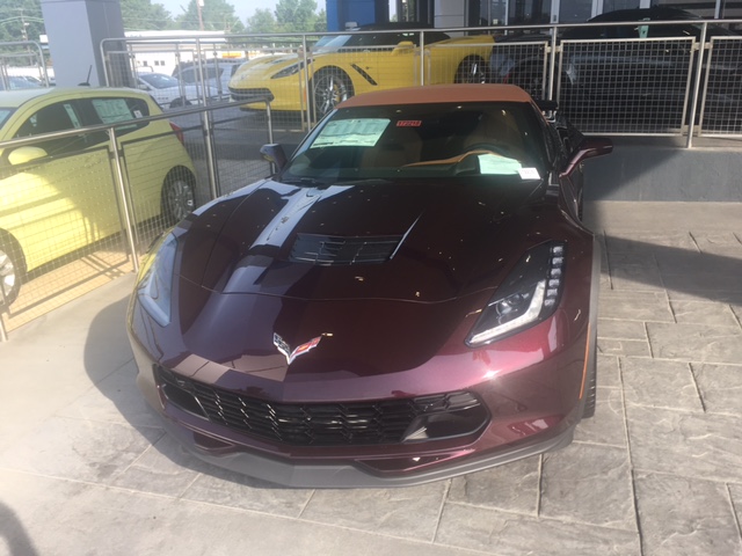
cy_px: 278
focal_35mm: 29
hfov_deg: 61.7
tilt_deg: -18.4
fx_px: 622
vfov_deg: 48.2
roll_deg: +0.8
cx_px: 371
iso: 25
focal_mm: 4.15
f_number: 2.2
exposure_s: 1/413
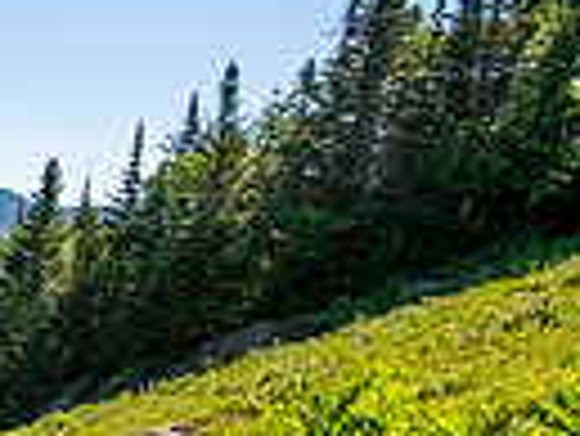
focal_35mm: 69
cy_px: 445
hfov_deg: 20.2
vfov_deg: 20.6
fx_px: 1157
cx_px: -468
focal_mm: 16
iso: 100
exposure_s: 1/640
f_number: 5
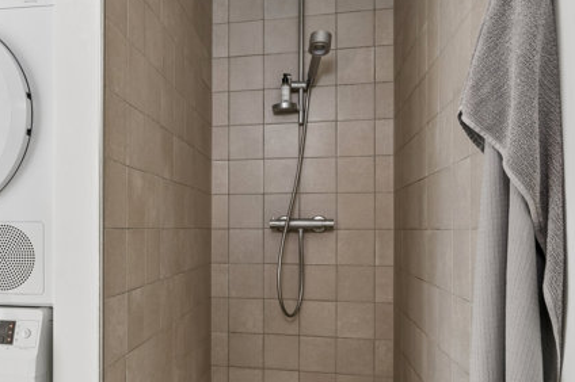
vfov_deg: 38.6
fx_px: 543
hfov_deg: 54.3
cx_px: 176
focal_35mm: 34
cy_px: 234
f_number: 7.1
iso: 800
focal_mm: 18
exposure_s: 1/5
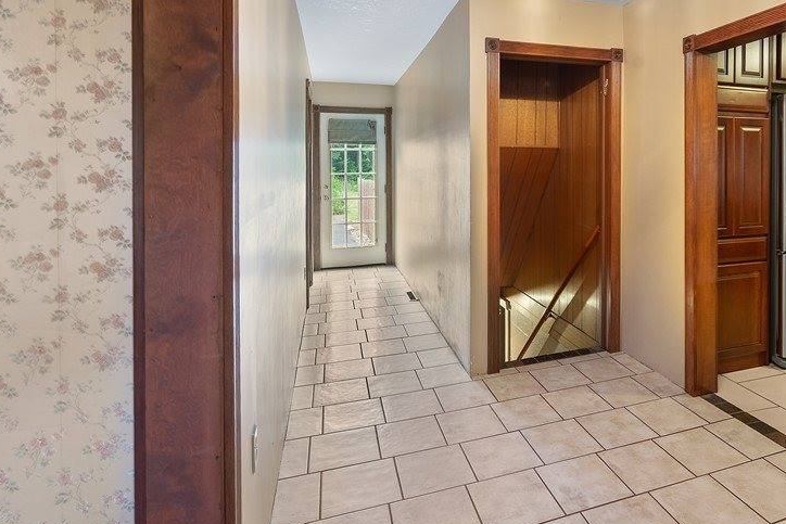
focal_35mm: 21
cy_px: 183
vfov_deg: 58.4
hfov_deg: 79.3
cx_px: 505
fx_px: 459
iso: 320
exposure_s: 1.3
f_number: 9
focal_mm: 14
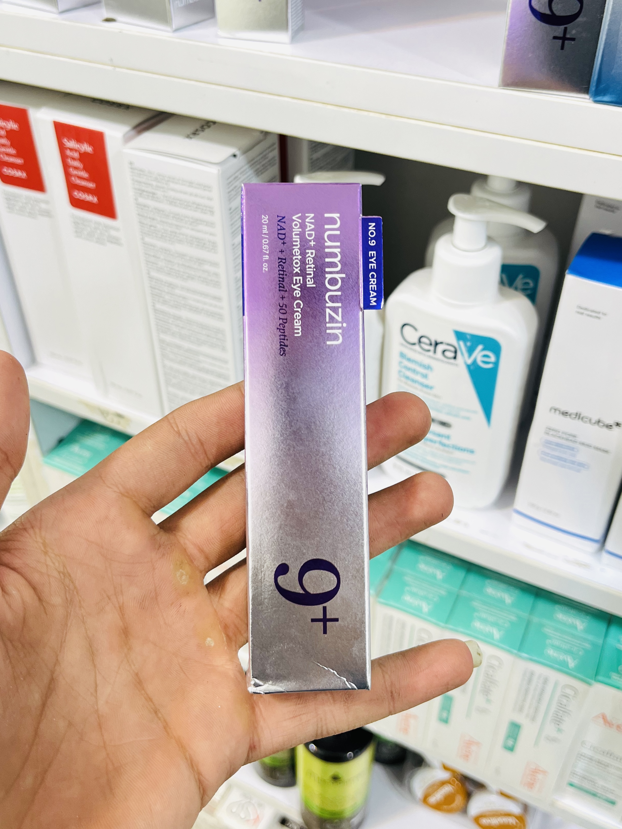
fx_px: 623
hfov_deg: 53.1
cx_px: 311
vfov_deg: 67.3
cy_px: 414
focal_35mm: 26
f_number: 1.6
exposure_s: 1/50
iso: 125
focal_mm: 5.1
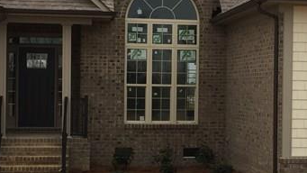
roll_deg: -0.8
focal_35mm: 95
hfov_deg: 22.4
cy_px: 98
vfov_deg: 12.7
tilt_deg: -0.5
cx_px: 203
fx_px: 774
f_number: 2.2
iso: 32
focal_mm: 4.15
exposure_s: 1/534
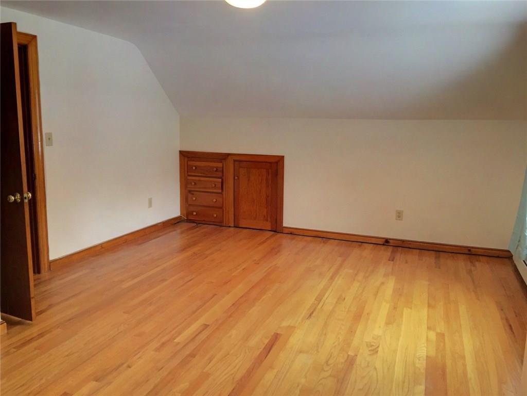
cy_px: 198
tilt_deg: -10.0
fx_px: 442
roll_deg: -1.0
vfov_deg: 48.2
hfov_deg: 61.7
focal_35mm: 29
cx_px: 264
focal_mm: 4.15
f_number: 2.2
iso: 80
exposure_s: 1/30
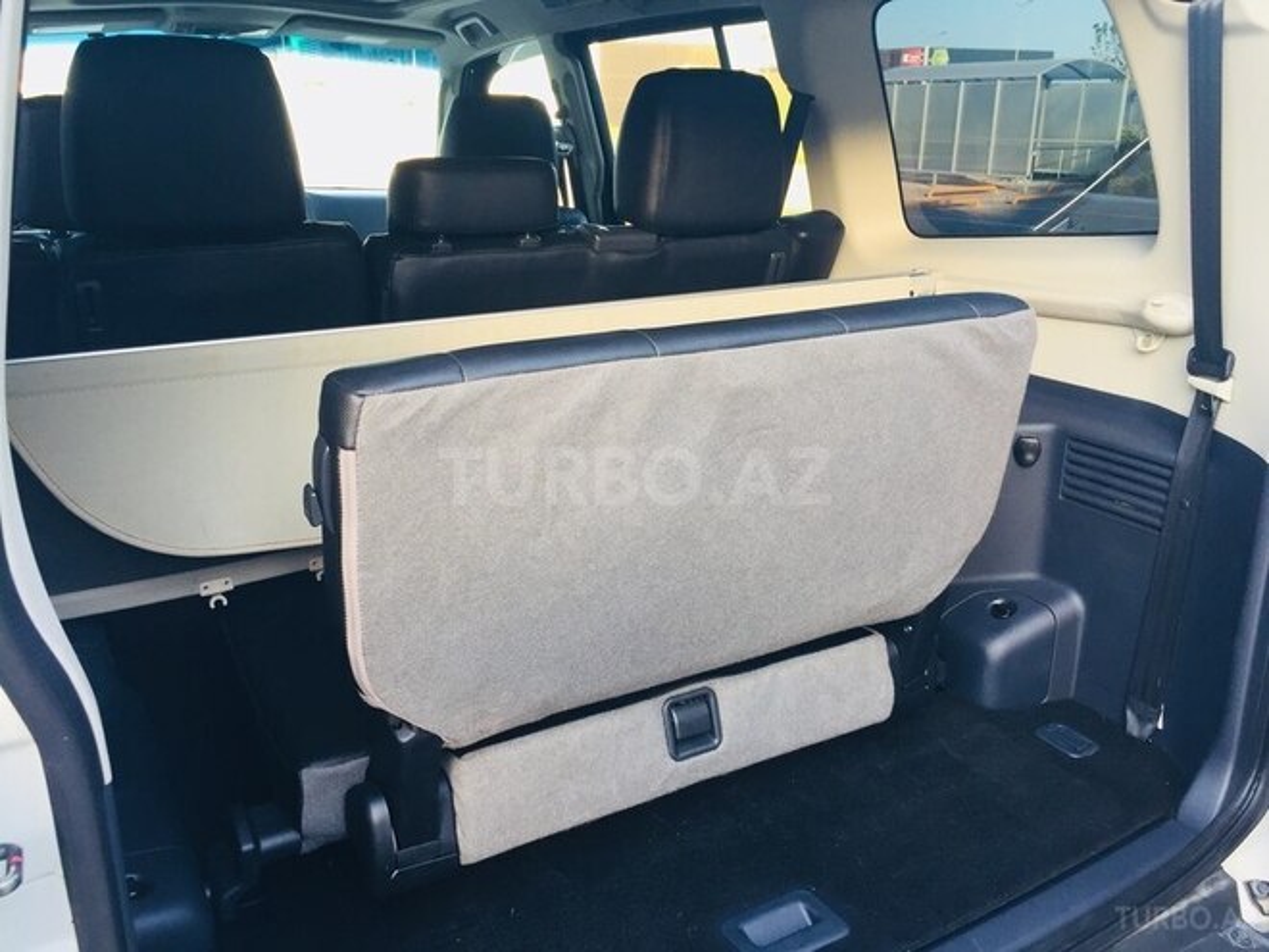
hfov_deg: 61.7
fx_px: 1063
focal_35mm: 29
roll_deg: -0.9
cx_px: 634
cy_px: 476
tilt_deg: -17.4
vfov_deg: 48.2
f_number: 2.2
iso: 40
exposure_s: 1/50
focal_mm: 4.15
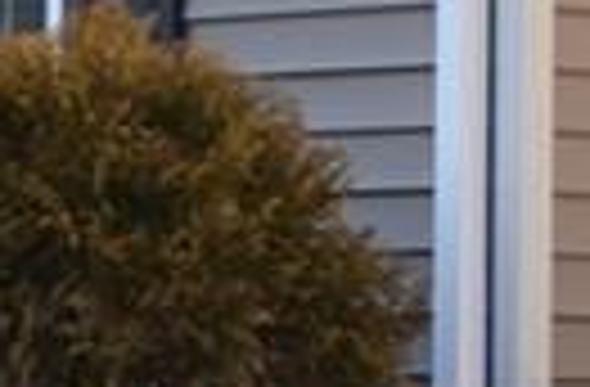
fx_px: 5366
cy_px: -187
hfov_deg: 6.2
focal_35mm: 329
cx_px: -518
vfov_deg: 4.1
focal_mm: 28
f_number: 4.5
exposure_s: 1/200
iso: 160
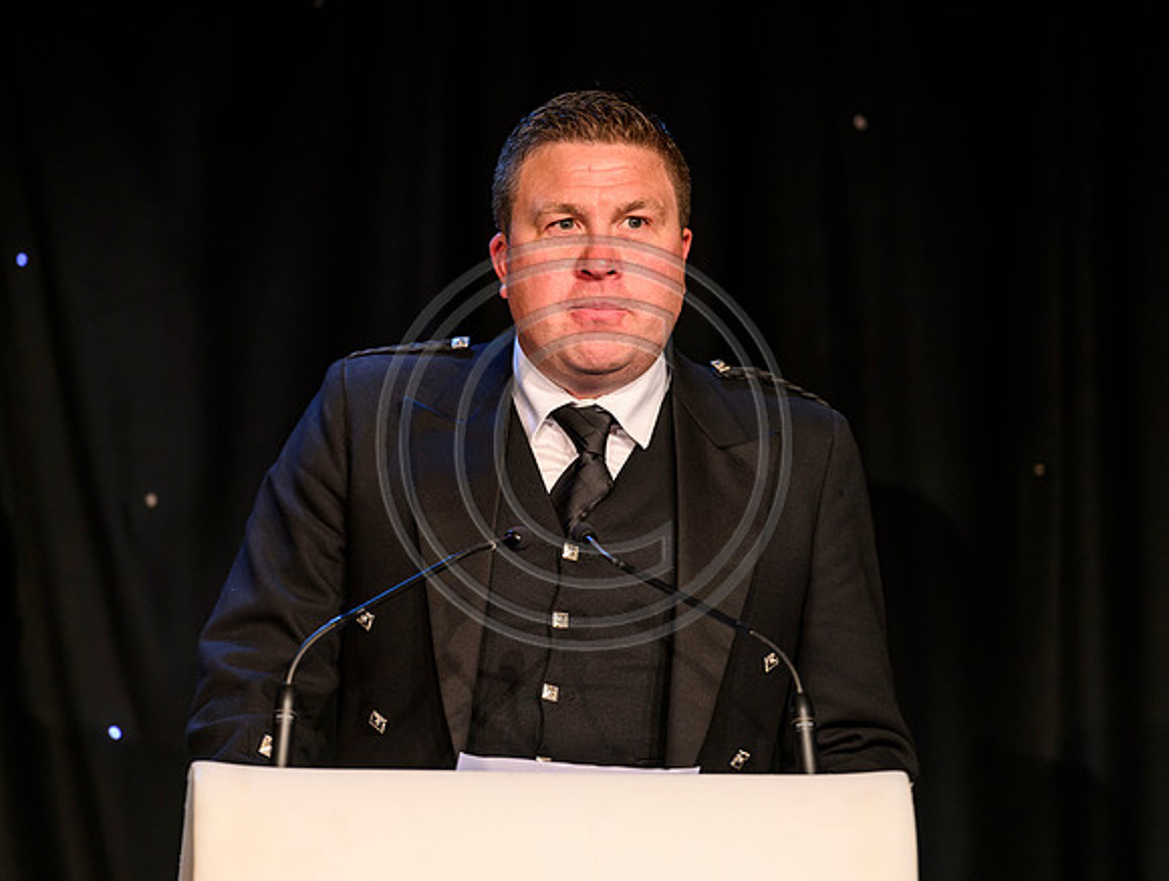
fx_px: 9138
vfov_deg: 5.5
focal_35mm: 270
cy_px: 332
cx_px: 560
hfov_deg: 7.3
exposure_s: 1/200
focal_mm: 200
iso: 1600
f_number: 3.2
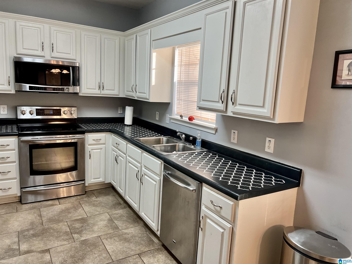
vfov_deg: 53.1
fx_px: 264
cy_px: 132
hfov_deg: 67.3
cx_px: 176
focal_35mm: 26
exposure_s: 1/120
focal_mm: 5.7
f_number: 1.5
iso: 125
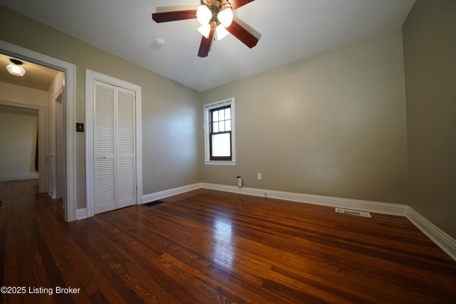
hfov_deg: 112.6
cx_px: 228
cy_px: 152
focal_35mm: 12
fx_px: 152
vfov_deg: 90.0
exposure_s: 1/160
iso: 2000
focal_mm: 12
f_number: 4
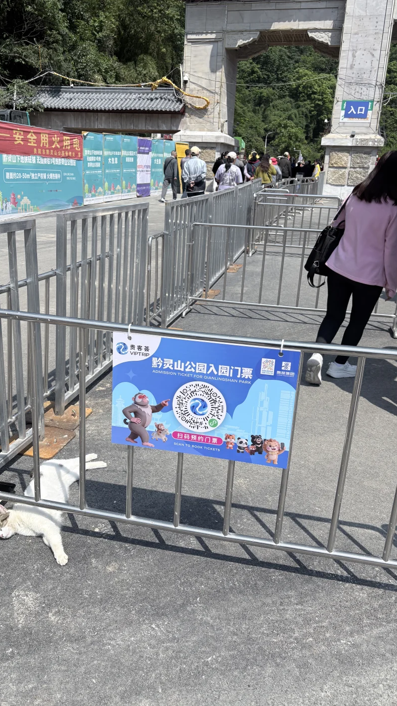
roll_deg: -2.7
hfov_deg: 40.1
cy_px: 353
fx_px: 543
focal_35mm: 29
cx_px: 181
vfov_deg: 66.1
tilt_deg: -17.0
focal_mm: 5.96
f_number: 1.6
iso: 50
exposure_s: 1/4608
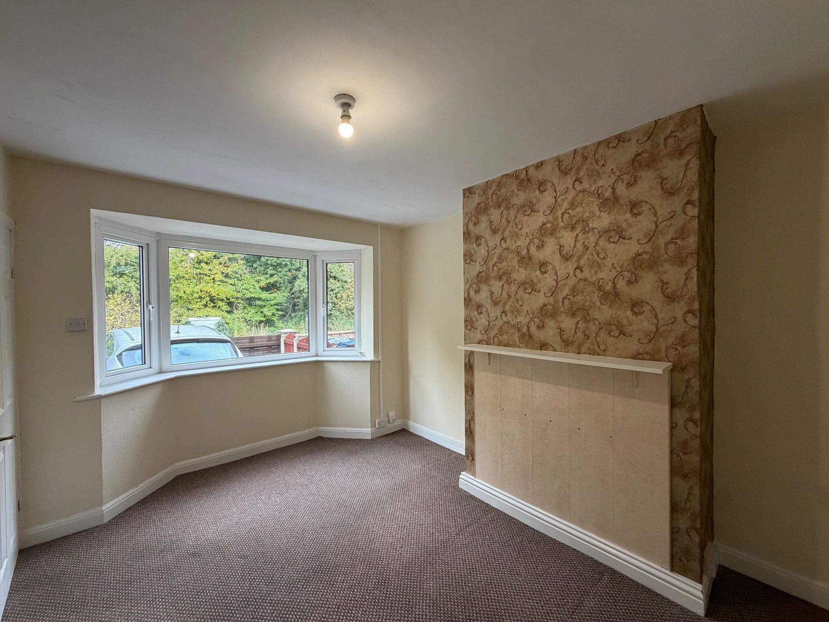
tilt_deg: -0.5
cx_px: 414
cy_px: 311
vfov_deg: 85.7
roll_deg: +0.7
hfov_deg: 102.1
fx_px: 335
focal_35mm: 14
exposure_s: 1/121
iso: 200
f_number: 2.2
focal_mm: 2.22
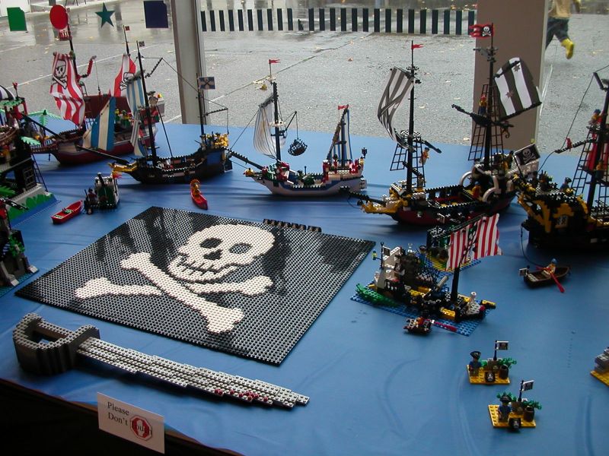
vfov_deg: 38.7
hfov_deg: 50.1
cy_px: 228
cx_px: 304
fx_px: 651
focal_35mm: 37
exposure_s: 1/106
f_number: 2.7
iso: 100
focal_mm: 5.6
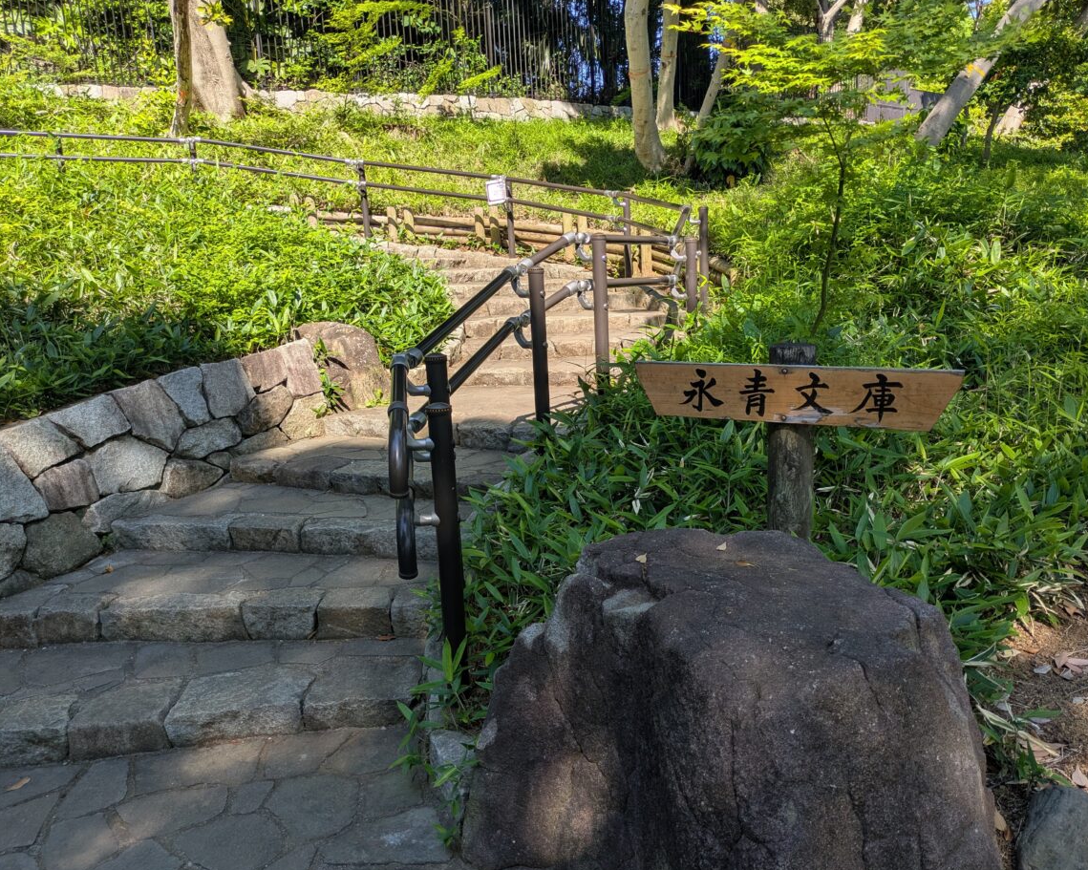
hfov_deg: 63.9
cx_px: 599
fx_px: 869
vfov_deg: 53.2
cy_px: 433
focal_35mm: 27
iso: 49
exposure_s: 1/756
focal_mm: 5.43
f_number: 1.89
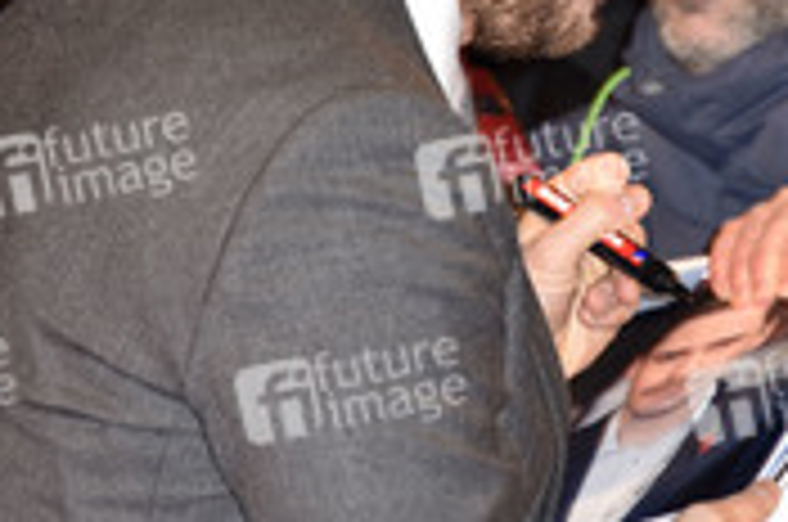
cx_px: 412
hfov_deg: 2.7
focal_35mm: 775
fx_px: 16933
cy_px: 54
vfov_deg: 1.8
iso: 640
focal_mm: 300
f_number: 5.6
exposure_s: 1/50
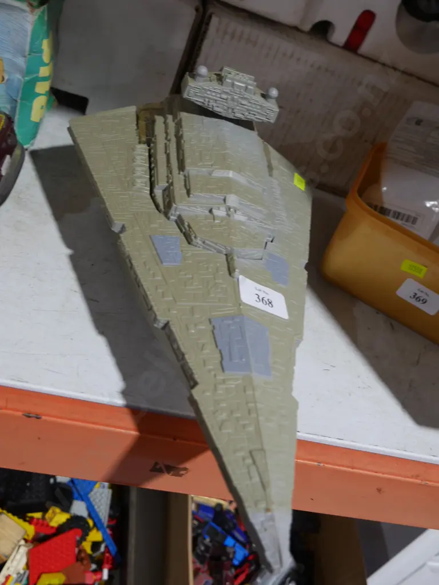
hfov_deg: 41.8
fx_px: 575
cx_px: 220
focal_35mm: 34
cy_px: 292
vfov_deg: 54.0
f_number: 4
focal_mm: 17
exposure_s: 1/60
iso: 320
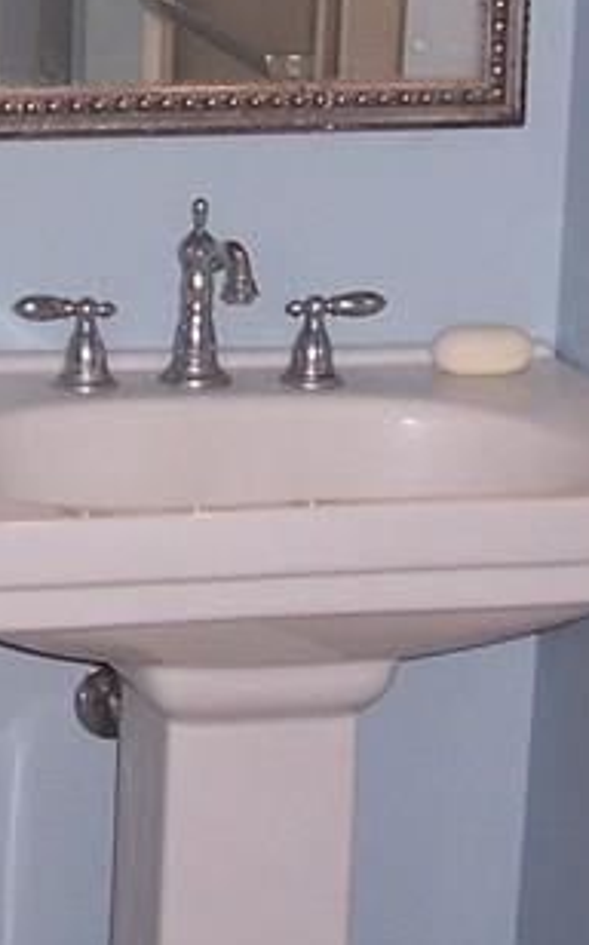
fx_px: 3088
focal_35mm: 120
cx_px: 40
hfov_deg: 10.8
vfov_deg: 17.2
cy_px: 178
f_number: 2.7
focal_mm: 5.6
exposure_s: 1/60
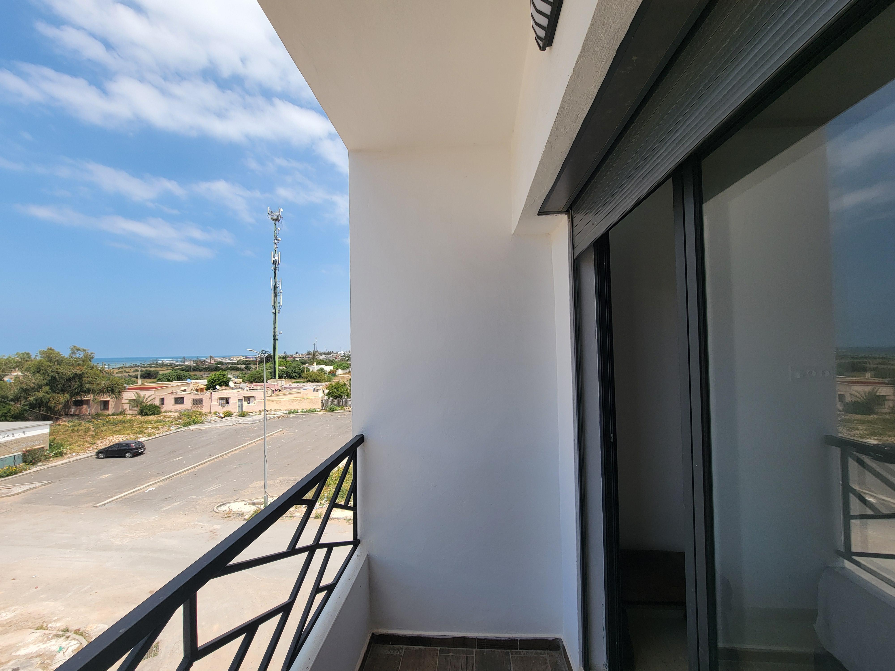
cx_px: 448
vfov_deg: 89.9
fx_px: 336
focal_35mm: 13
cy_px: 336
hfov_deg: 106.2
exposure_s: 1/1314
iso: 50
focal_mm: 2.2
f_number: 2.2
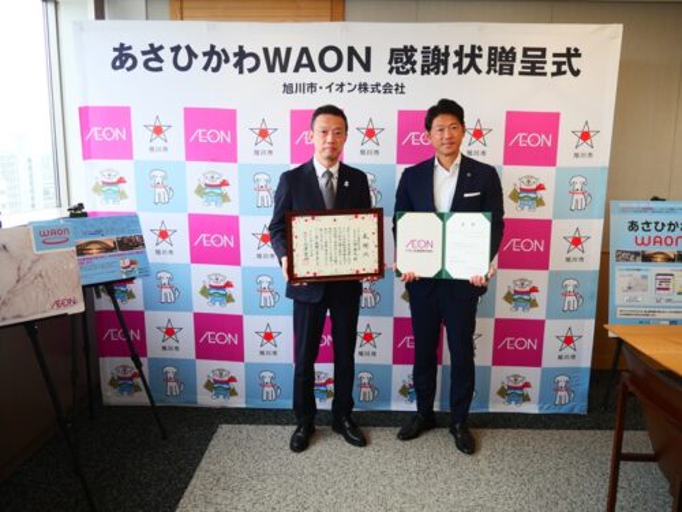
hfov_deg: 63.4
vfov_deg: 49.7
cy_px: 256
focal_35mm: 28
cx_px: 341
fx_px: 552
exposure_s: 1/100
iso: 200
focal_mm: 14
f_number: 3.6
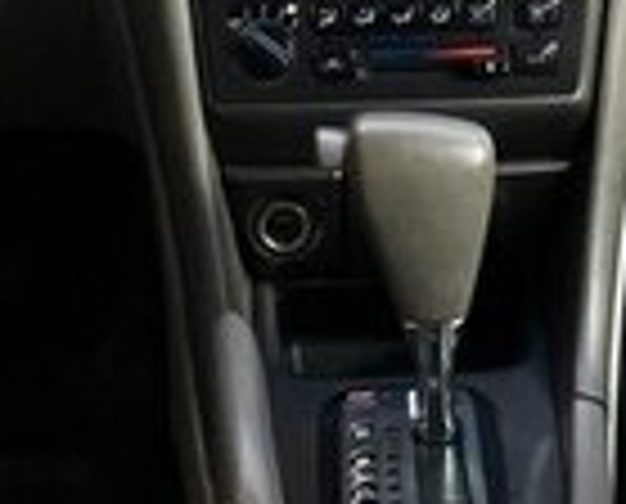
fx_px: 2490
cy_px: -236
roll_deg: -1.2
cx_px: 410
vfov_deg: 11.1
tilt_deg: -9.3
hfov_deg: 14.3
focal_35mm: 134
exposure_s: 1/100
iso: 32
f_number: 2.2
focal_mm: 4.15
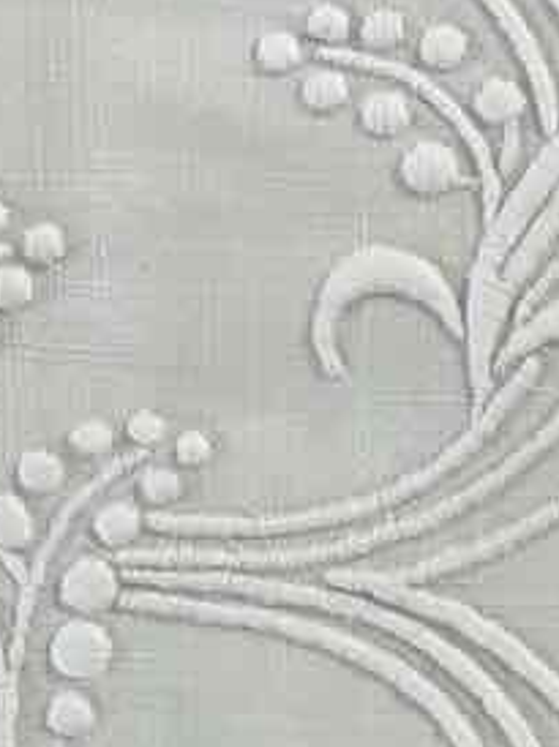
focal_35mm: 114
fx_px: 2458
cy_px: 589
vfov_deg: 17.2
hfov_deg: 12.2
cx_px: 897
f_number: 1.6
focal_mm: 4.2
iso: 80
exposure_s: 1/121
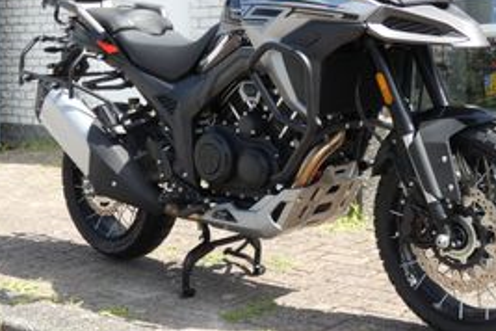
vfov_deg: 21.2
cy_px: 108
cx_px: 292
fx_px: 882
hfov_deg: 31.4
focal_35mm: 64
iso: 80
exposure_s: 1/250
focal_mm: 7.3
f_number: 3.6
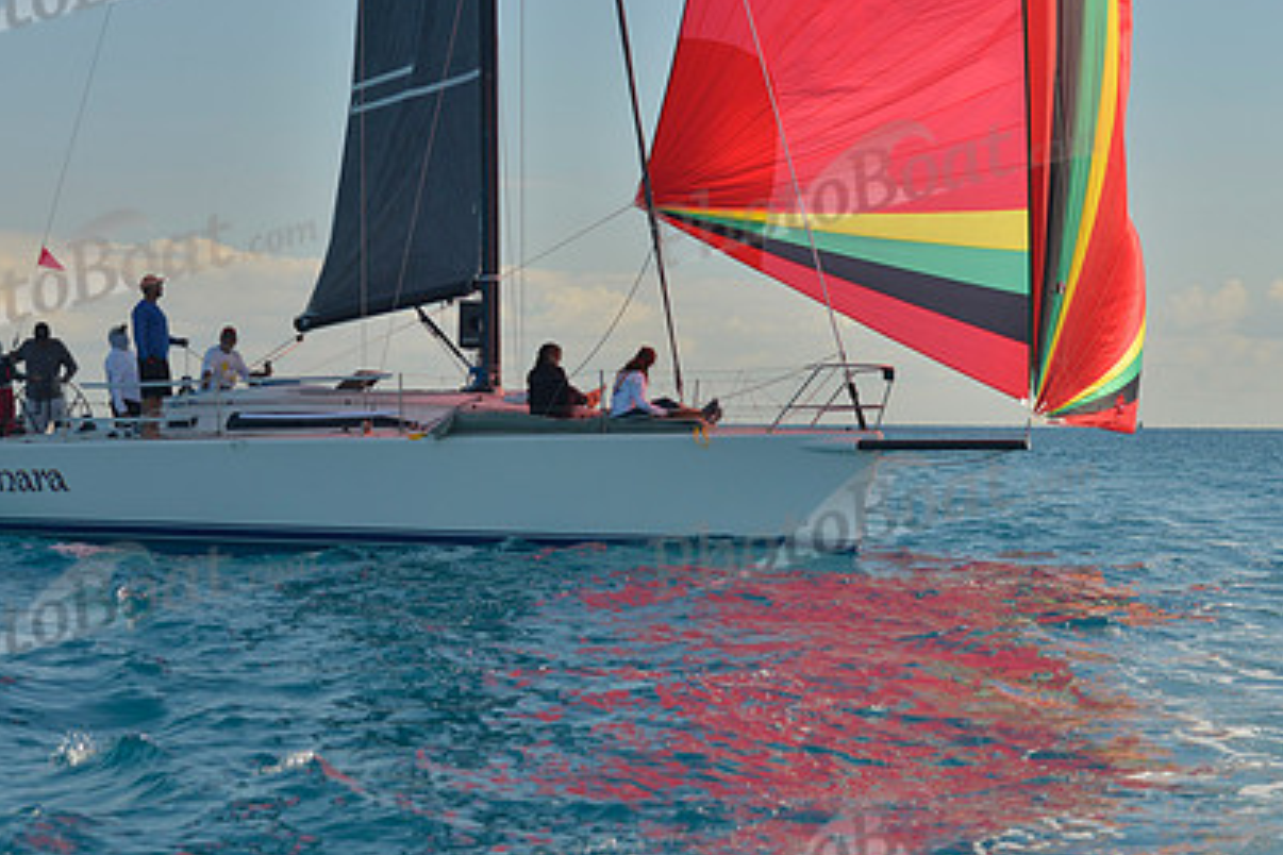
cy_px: 397
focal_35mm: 101
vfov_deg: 13.6
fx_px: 3599
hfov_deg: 20.2
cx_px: 485
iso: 200
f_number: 5.6
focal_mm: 70
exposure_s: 1/640
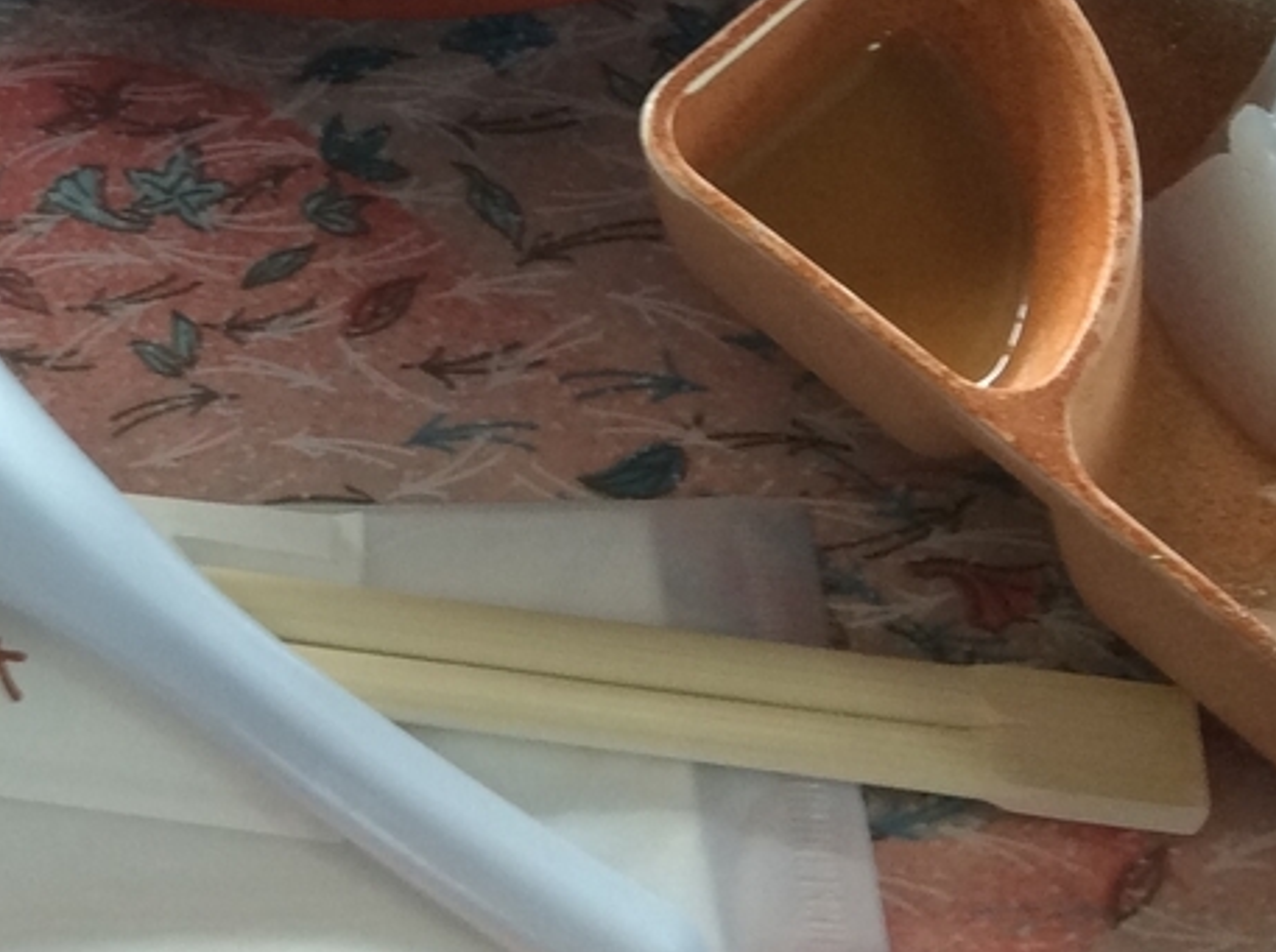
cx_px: -36
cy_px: 42
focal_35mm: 84
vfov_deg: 17.2
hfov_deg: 22.3
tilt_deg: -54.8
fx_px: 3091
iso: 80
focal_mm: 3.3
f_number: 2.4
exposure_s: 1/24
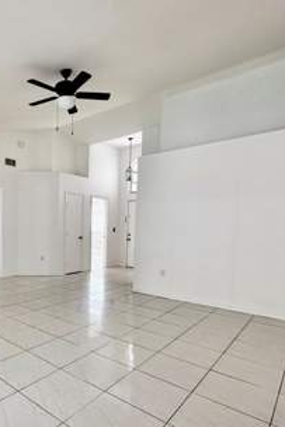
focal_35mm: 23
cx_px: 52
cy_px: 242
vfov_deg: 75.7
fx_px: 273
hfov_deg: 51.3
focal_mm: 2.22
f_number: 2.2
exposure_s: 1/99
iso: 100
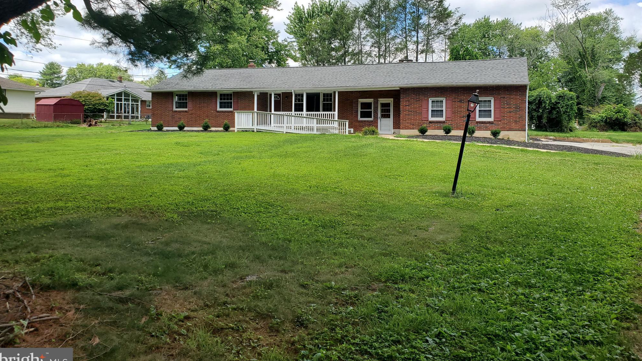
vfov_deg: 39.8
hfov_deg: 66.1
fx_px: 494
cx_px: 321
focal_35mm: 29
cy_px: 128
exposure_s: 1/1096
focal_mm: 4.3
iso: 50
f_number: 2.4
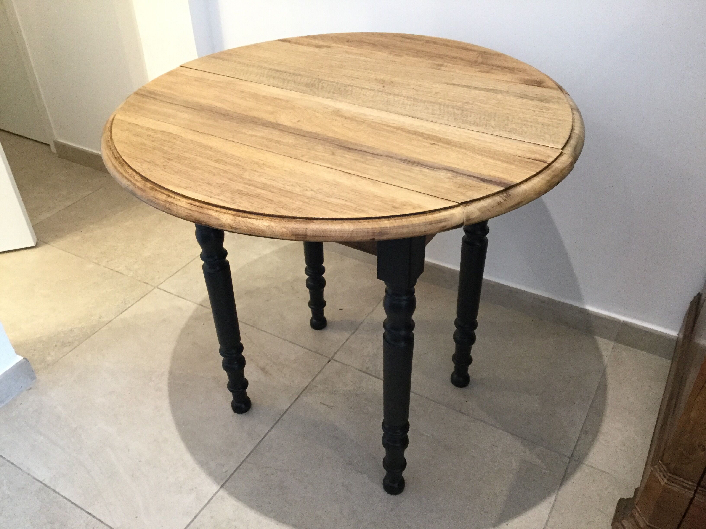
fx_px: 632
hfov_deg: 58.4
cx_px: 353
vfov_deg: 45.4
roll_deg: +0.4
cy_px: 264
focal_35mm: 31
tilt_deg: -36.8
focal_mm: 3.3
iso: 200
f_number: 2.4
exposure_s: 1/33
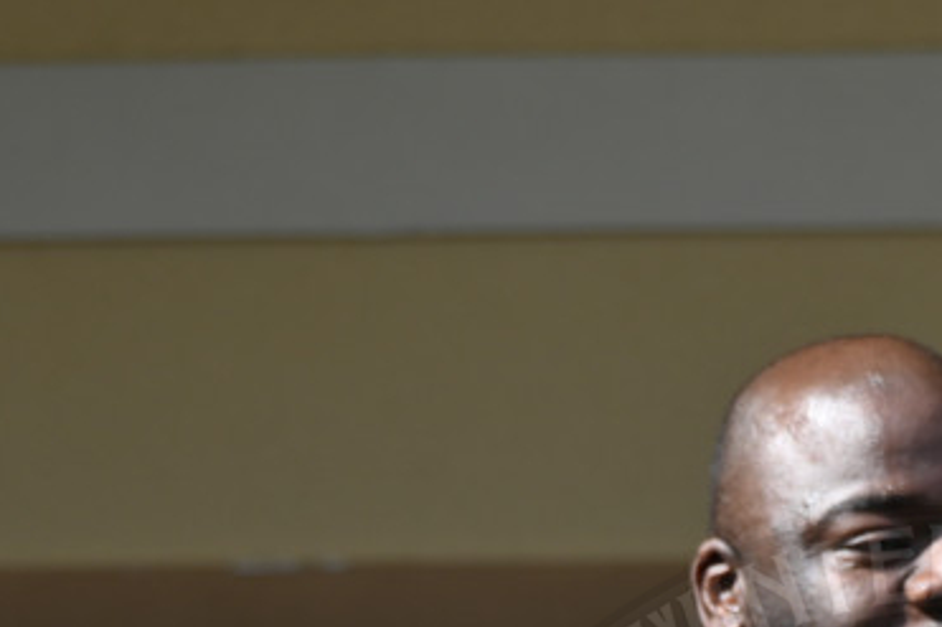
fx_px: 10671
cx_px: 965
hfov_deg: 5.0
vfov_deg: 3.3
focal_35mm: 408
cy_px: 1135
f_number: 6.3
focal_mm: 105
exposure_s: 1/250
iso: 160
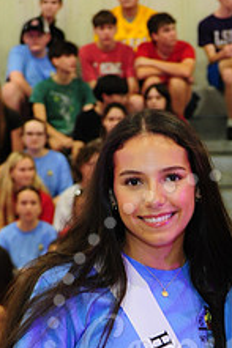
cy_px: 357
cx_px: 235
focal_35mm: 275
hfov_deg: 5.0
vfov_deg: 7.5
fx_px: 2662
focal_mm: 105
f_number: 7.1
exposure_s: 1/60
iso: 2000
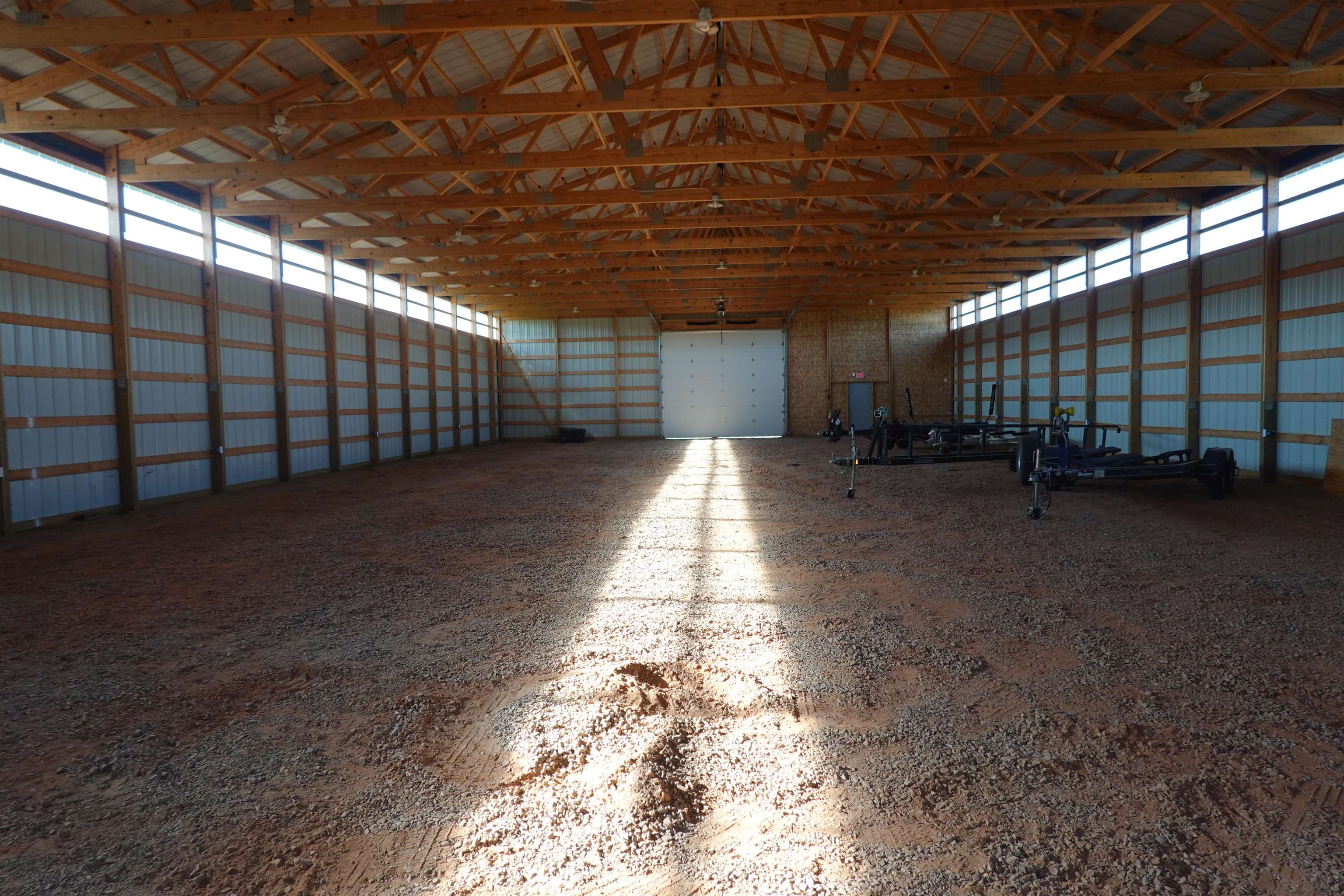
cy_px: 448
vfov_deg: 53.1
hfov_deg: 73.7
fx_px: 896
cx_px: 672
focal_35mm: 24
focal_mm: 9
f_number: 2.8
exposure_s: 1/125
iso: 125
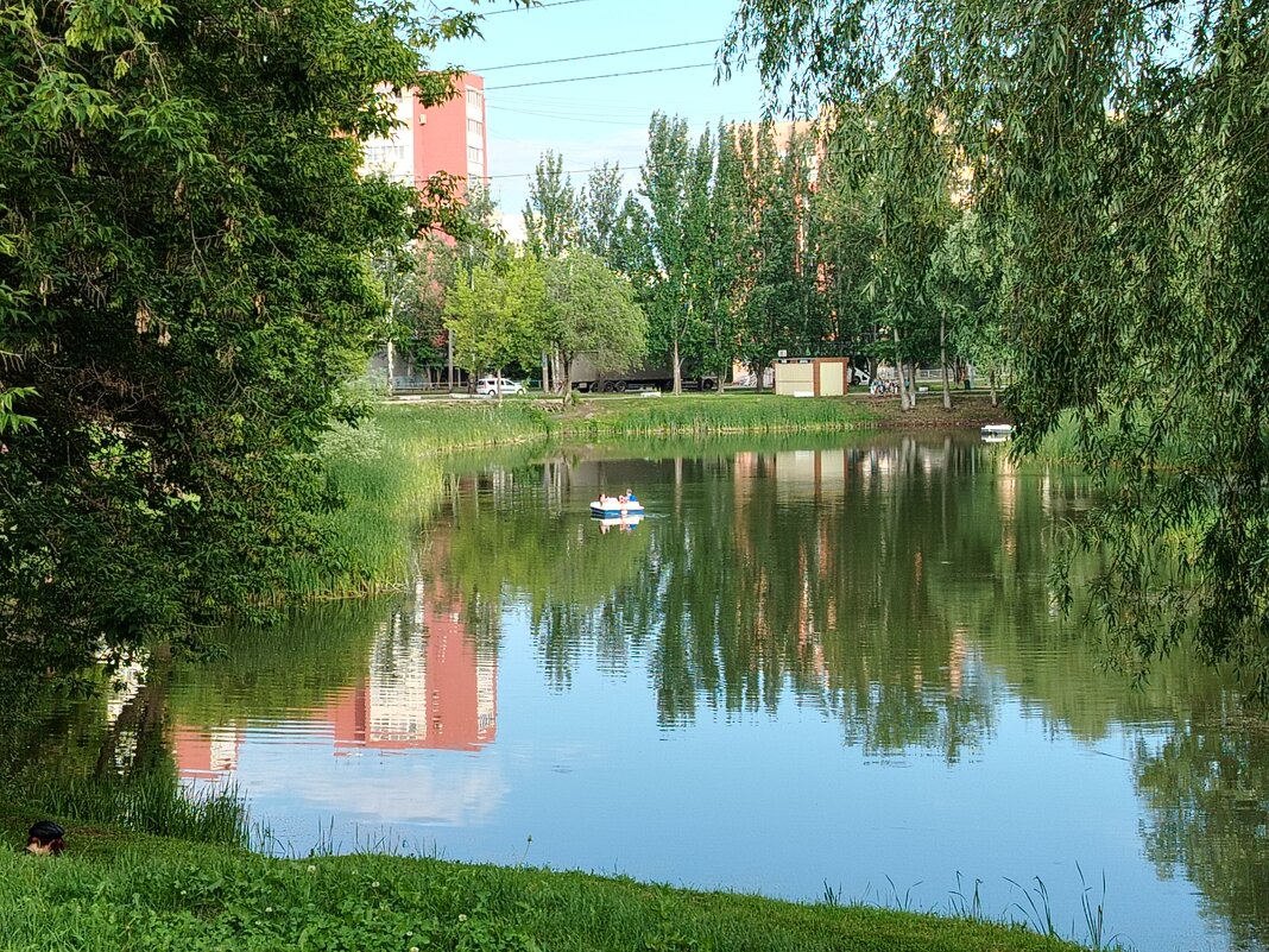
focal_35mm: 60
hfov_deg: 32.2
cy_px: 476
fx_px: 2200
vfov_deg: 24.4
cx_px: 634
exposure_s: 1/272
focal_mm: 5.25
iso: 100
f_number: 1.75
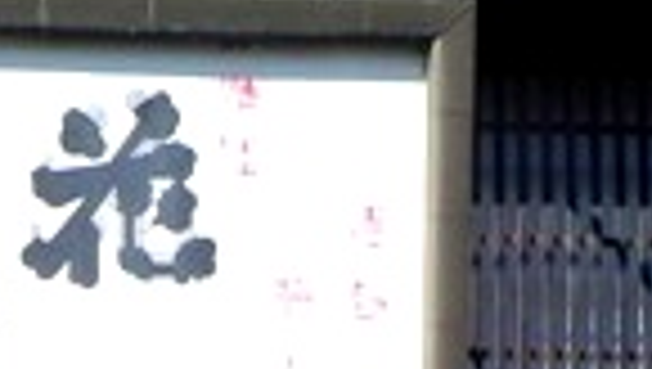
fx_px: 3410
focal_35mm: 197
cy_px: 902
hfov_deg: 10.9
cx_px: 364
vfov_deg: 5.9
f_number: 6.3
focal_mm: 8.2
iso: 160
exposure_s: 1/331
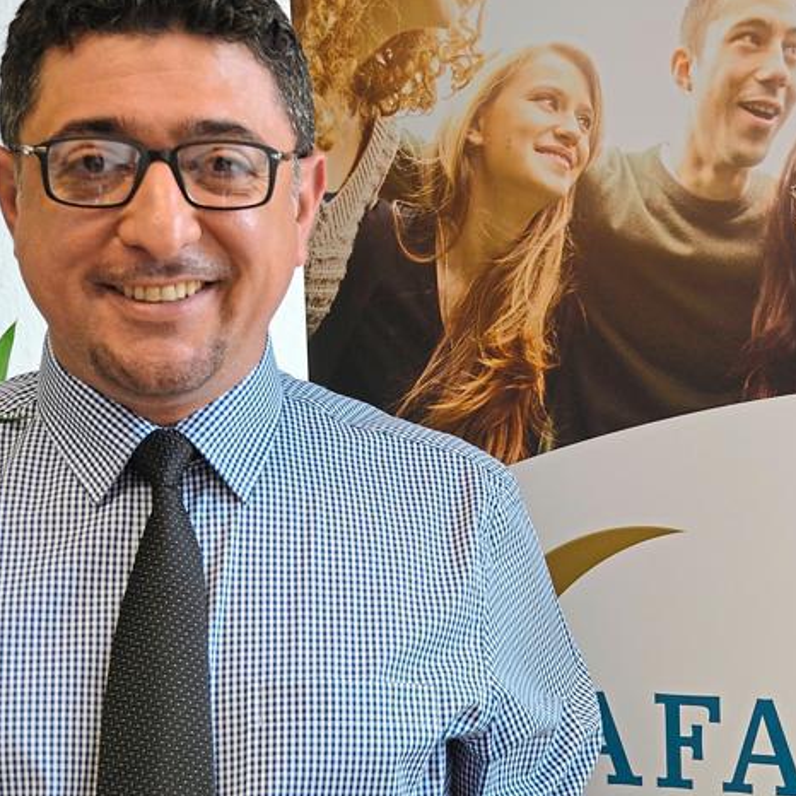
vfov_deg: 18.3
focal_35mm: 95
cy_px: 463
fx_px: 2472
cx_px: 478
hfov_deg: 18.3
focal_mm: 34
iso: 400
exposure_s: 1/60
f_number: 5
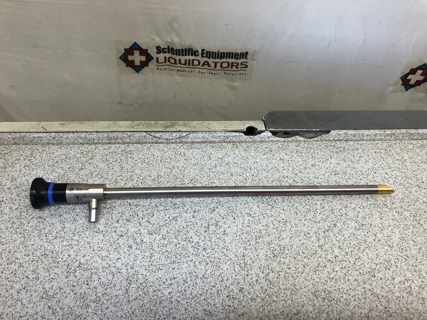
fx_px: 345
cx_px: 214
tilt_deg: -51.5
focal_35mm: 28
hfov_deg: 63.4
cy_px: 160
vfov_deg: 49.7
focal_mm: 3.99
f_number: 1.8
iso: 64
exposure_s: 1/120
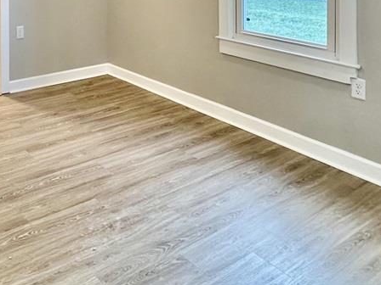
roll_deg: -0.2
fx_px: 440
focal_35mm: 40
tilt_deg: -2.0
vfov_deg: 31.1
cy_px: -45
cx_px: 66
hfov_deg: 44.1
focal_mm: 2.22
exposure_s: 1/120
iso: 200
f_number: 2.2
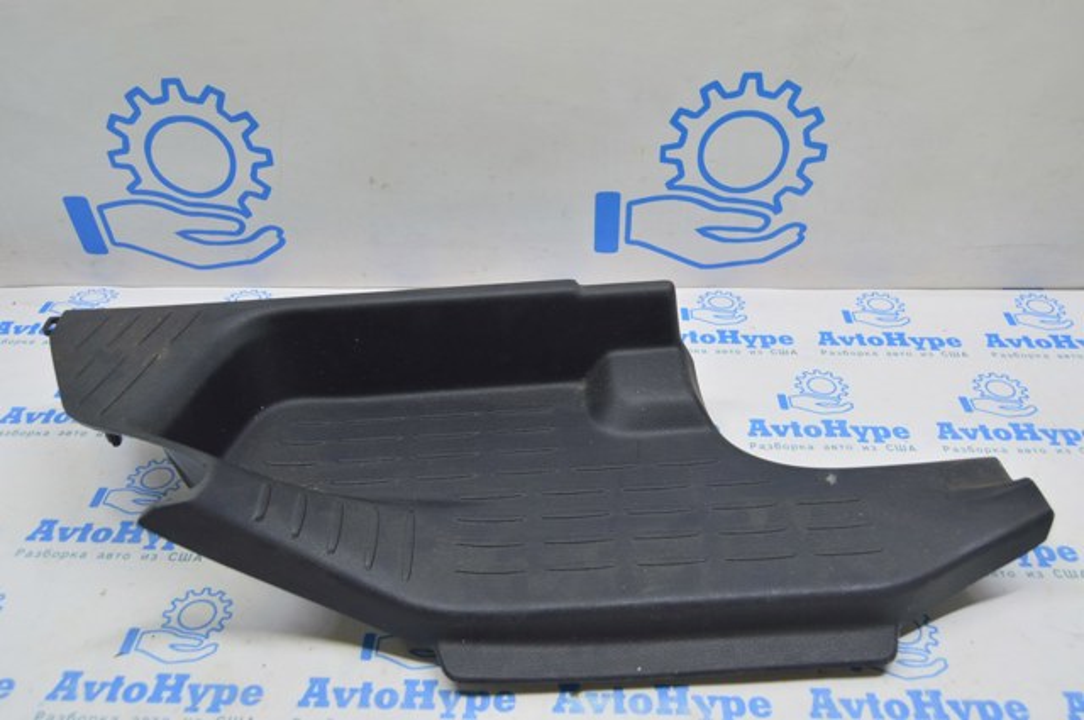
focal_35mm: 30
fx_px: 902
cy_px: 360
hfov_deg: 62.0
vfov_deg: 43.5
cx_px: 542
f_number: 5.6
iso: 400
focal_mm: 20
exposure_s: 1/20
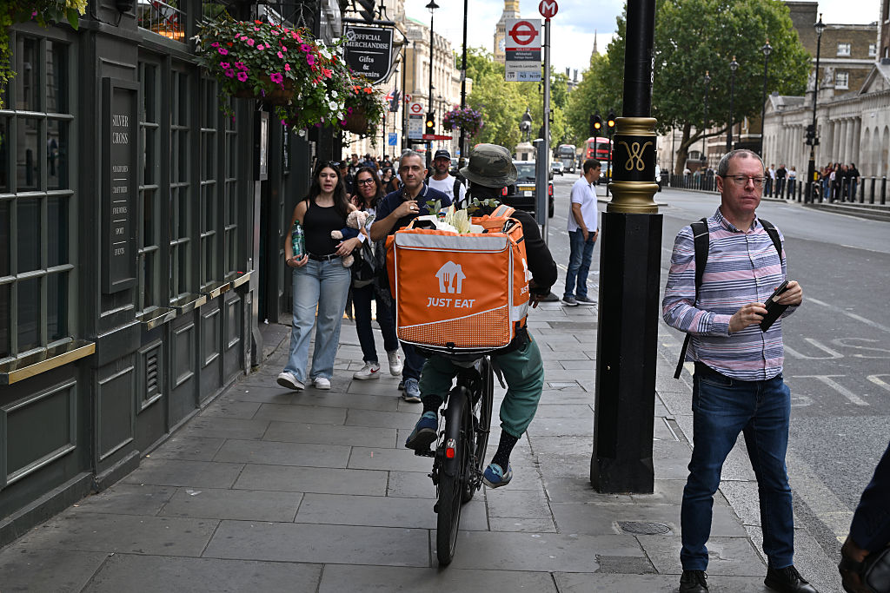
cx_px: 445
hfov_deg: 37.5
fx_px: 1310
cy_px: 296
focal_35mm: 53
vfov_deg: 25.5
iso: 100
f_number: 6.3
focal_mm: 53
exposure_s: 1/200
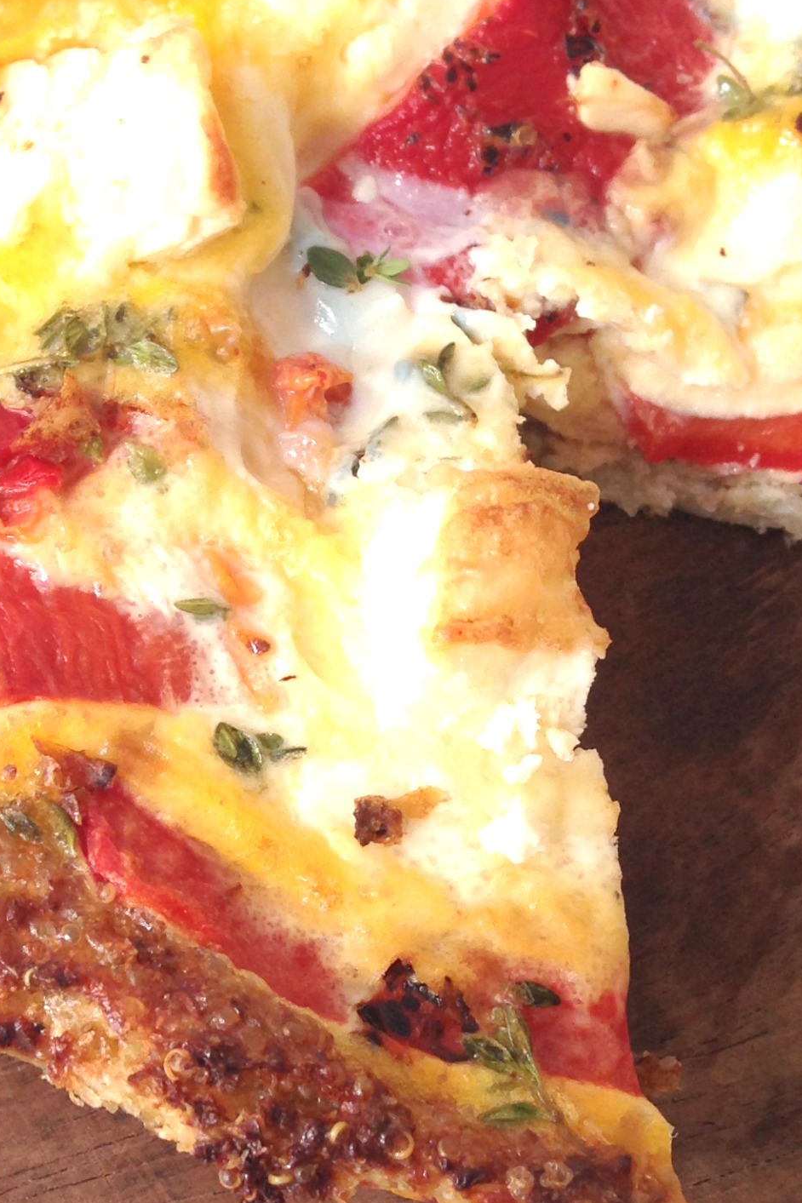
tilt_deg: -63.6
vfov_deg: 26.7
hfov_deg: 17.8
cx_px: 144
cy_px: 592
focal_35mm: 76
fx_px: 2539
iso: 50
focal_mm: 4.12
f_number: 2.4
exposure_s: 1/24
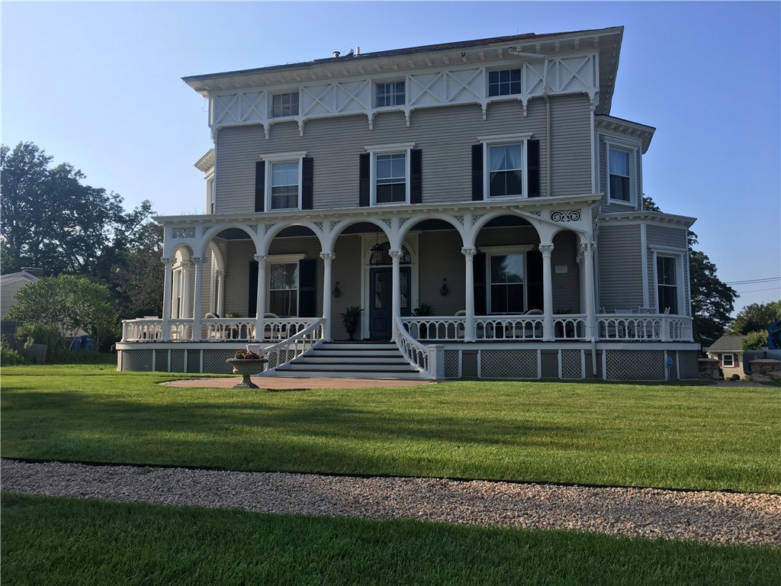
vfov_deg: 48.2
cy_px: 293
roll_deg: -0.1
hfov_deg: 61.7
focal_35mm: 29
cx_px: 390
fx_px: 654
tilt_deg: +5.3
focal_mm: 4.15
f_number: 2.2
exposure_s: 1/1241
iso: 25
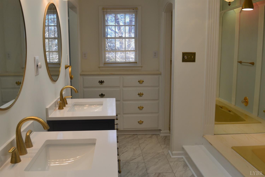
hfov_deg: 53.1
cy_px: 88
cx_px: 132
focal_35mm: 36
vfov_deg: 36.9
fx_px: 265
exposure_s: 1/60
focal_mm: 24
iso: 400
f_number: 8
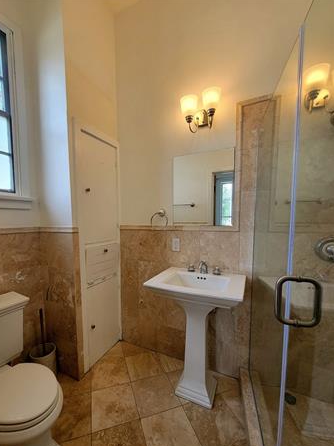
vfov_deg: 102.0
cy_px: 236
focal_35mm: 14
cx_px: 156
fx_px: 180
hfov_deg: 85.5
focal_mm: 2.2
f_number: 2.2
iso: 64
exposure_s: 1/120
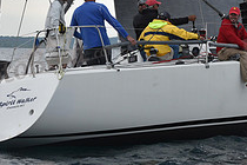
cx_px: 181
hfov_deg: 10.6
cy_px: -12
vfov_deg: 7.1
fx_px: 1324
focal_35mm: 193
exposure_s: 1/800
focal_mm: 70
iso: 400
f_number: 6.3
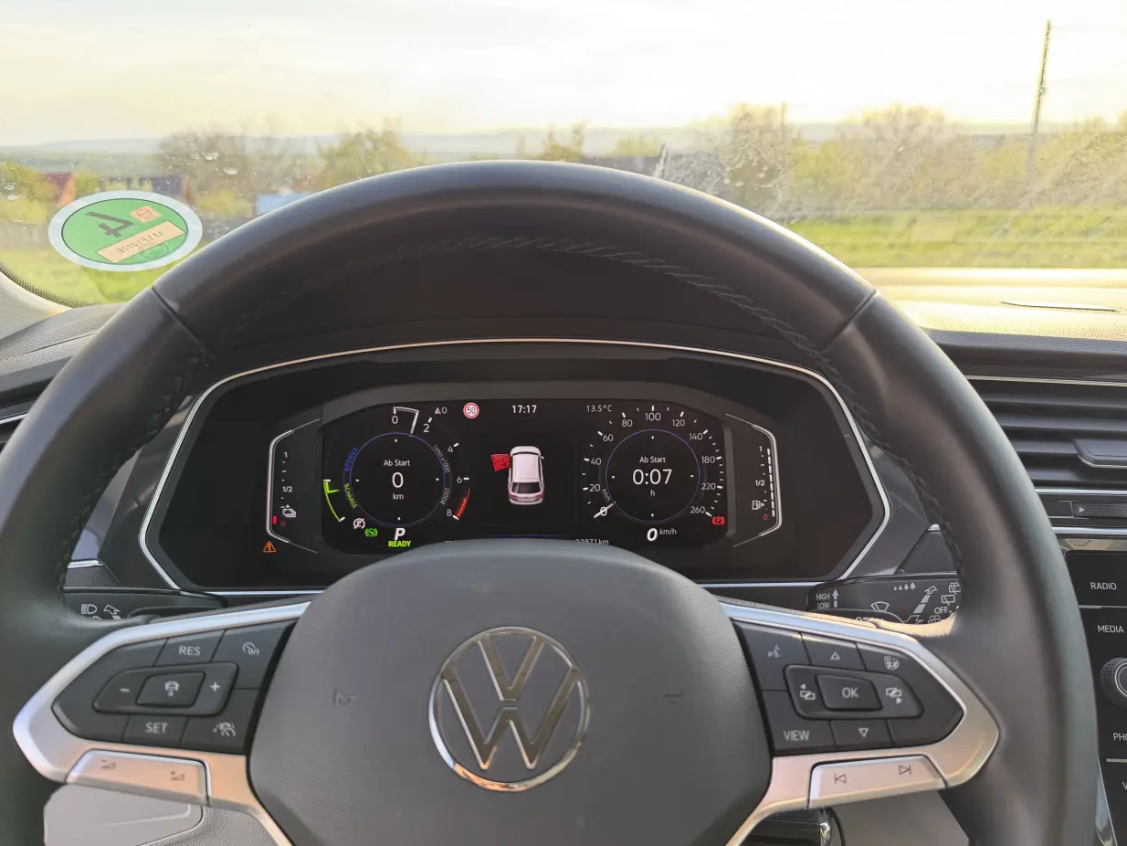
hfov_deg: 63.4
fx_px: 912
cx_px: 564
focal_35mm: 28
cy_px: 462
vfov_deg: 49.7
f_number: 1.78
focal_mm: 6.76
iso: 125
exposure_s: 1/200
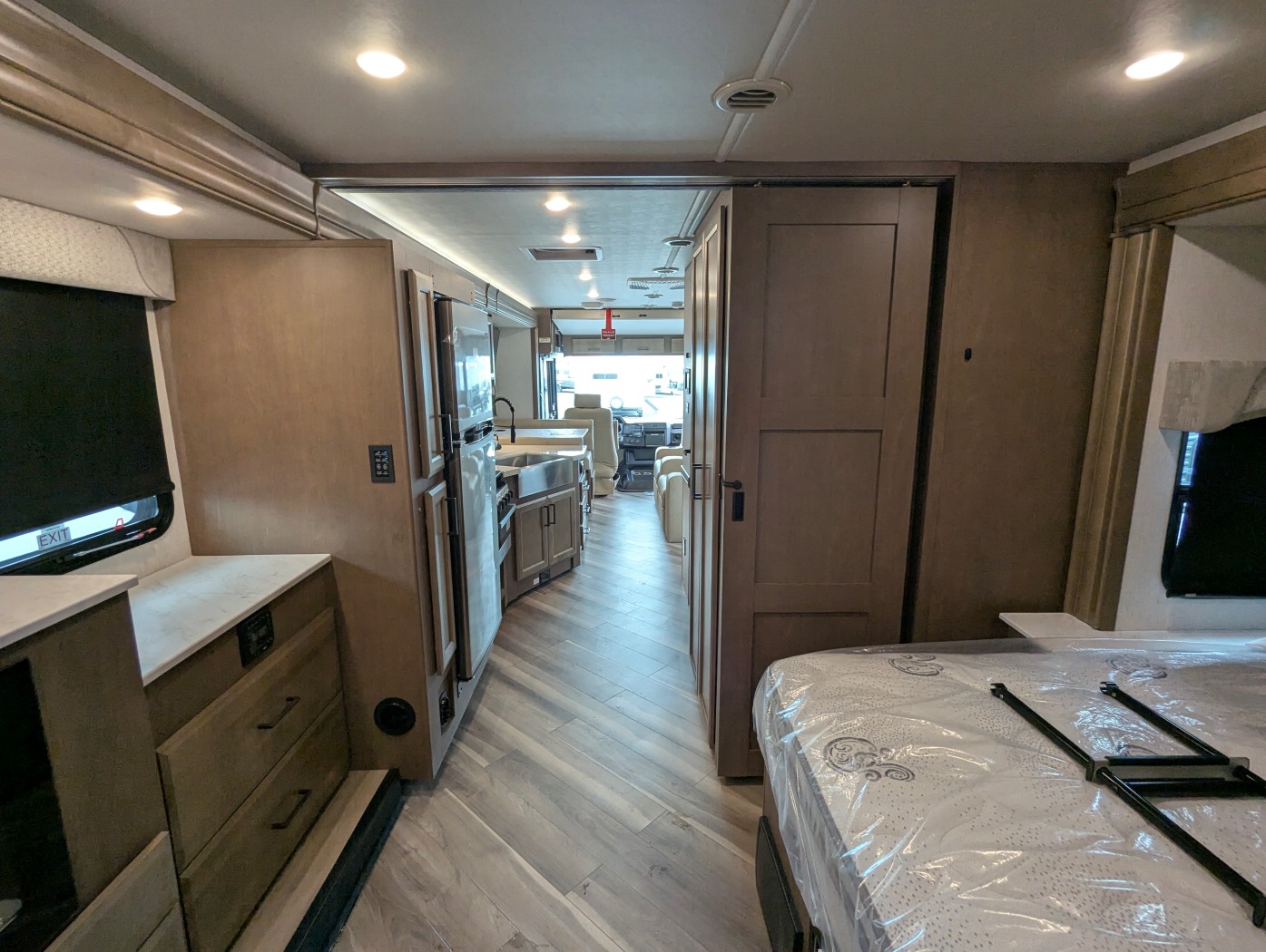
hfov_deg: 94.4
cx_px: 633
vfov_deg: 78.2
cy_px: 476
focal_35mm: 16
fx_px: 586
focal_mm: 2.35
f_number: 2.2
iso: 172
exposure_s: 1/81.9
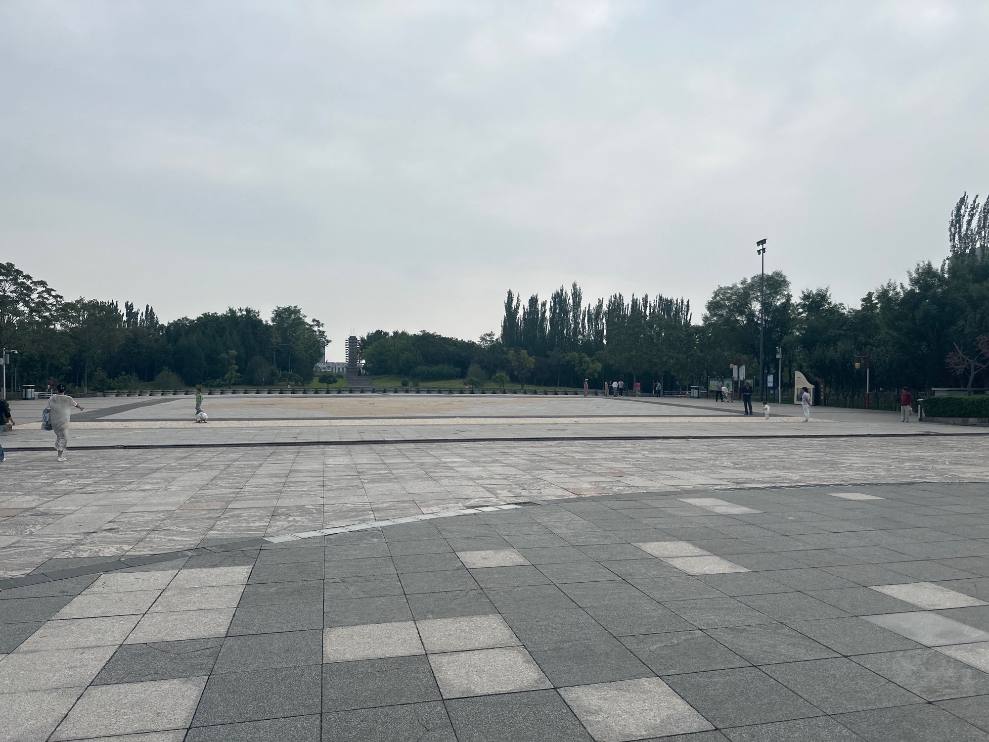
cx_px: 494
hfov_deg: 71.6
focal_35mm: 24
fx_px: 686
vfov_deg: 56.8
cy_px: 371
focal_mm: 6.86
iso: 80
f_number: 1.78
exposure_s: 1/2732
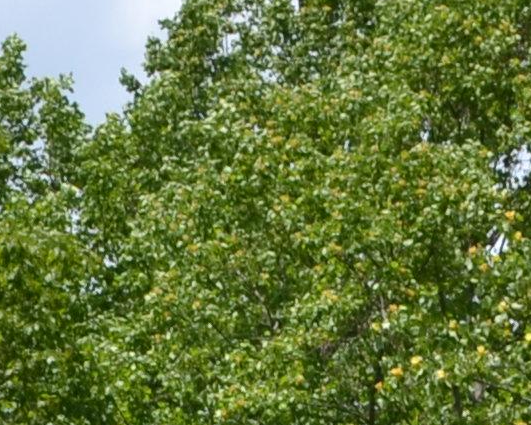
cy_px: 1288
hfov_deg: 6.6
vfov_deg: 5.0
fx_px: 4606
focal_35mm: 293
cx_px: 214
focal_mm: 24
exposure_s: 1/200
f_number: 8
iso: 100
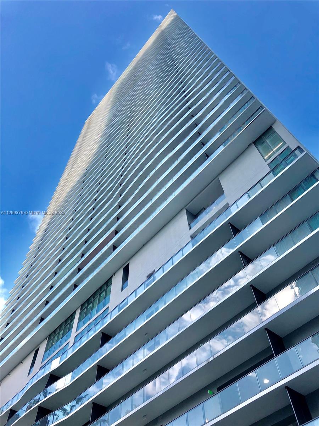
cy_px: 213
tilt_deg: +57.4
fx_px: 344
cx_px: 160
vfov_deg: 63.4
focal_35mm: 28
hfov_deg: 49.7
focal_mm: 4
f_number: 1.8
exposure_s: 1/363
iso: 20
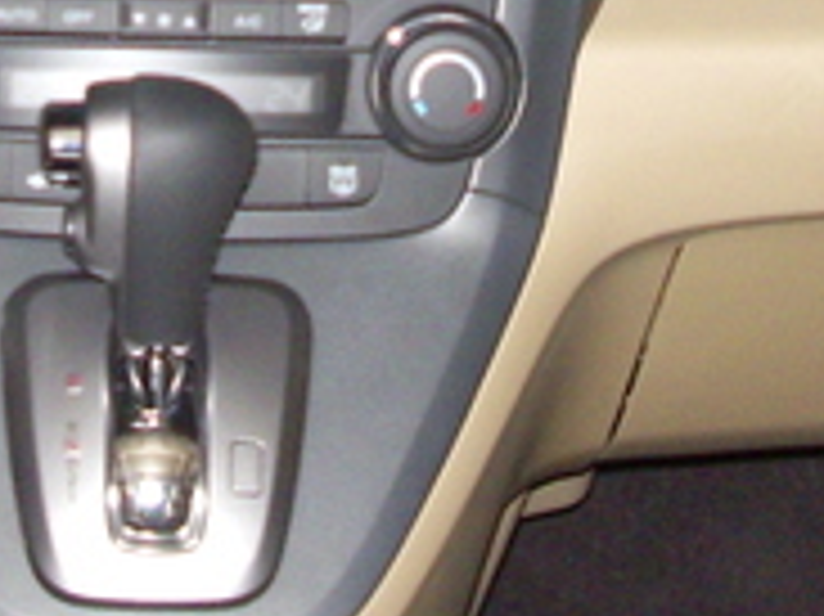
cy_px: -360
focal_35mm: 153
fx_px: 3640
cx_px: 50
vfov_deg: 9.4
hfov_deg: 12.8
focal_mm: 5.8
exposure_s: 1/40
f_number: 2.6
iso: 160
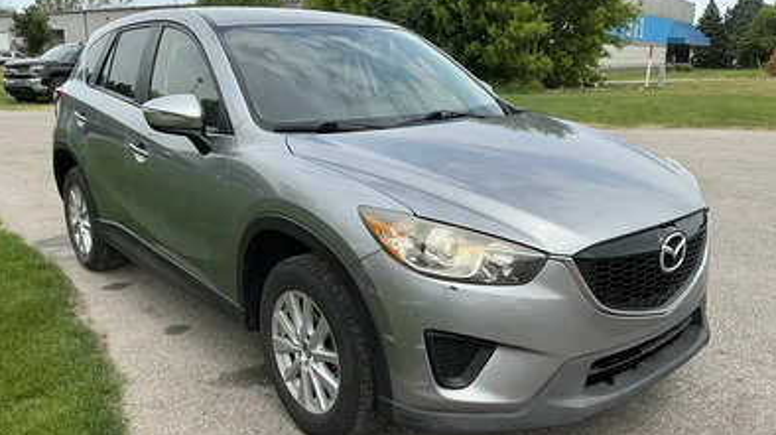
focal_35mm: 31
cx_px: 390
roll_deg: +0.6
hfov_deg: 62.7
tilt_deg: -14.9
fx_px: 637
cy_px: 234
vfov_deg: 37.7
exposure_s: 1/1121
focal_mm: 3
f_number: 1.8
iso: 25
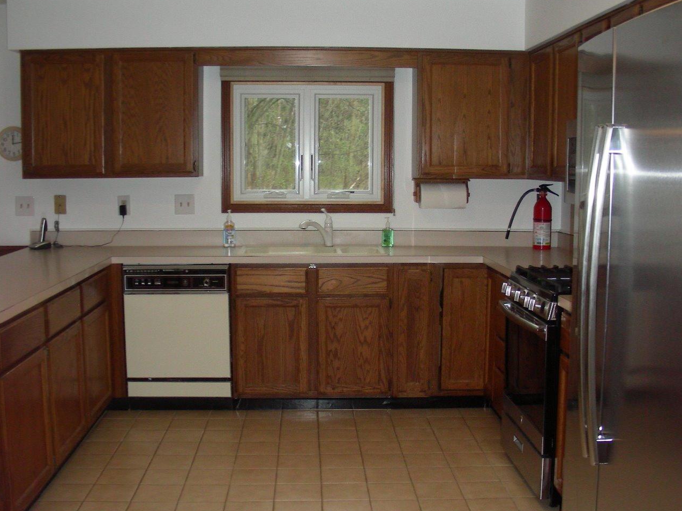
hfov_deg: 43.8
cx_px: 374
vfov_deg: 33.6
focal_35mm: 43
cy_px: 273
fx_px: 847
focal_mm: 6.3
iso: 138
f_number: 3.5
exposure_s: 1/60.1
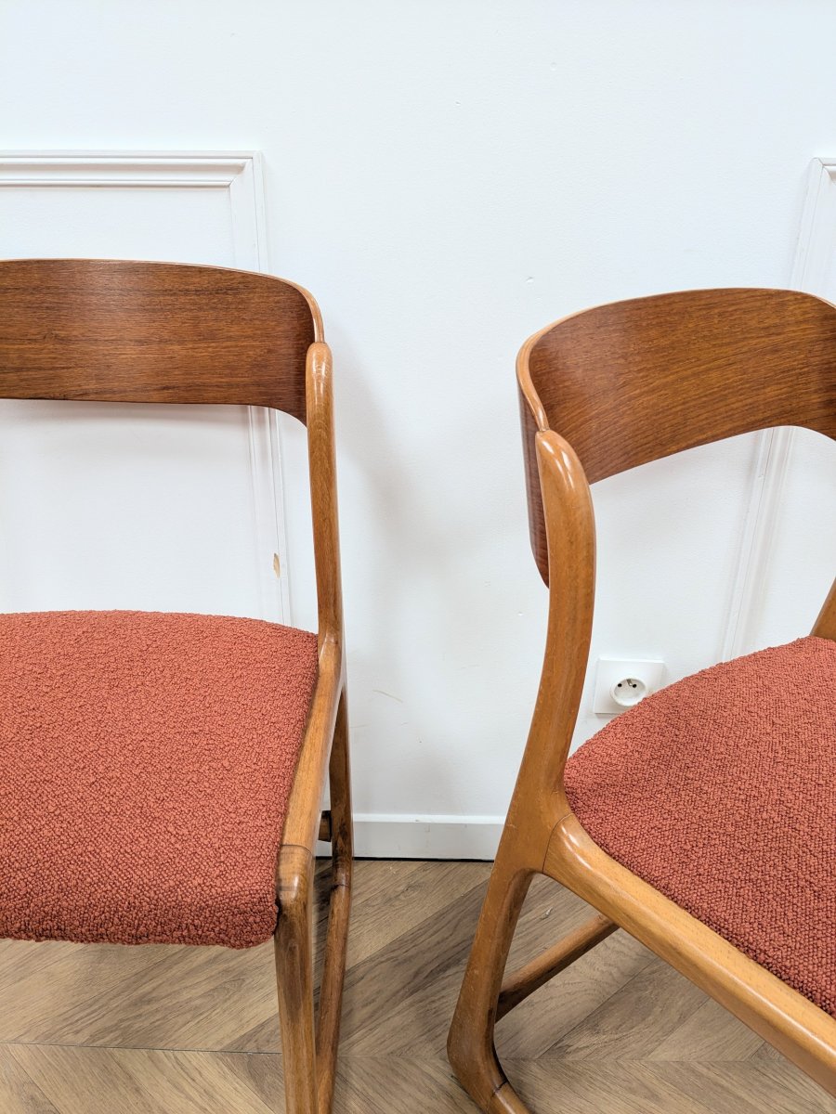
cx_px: 418
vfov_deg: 65.3
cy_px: 557
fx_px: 869
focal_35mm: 27
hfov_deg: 51.4
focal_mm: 4.38
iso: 71
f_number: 1.73
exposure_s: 1/99.9
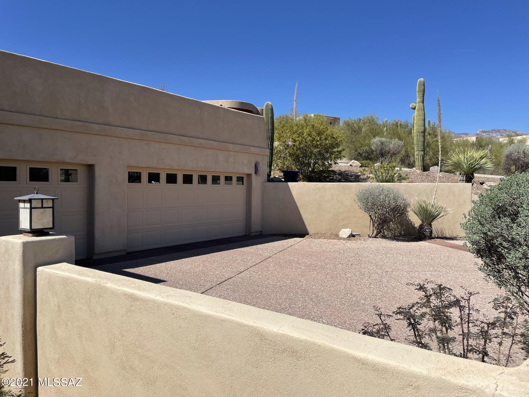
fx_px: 397
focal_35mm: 26
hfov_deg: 67.3
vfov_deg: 53.1
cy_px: 198
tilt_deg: +0.4
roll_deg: +0.1
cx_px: 264
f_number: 1.6
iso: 32
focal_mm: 4.2
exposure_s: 1/5291
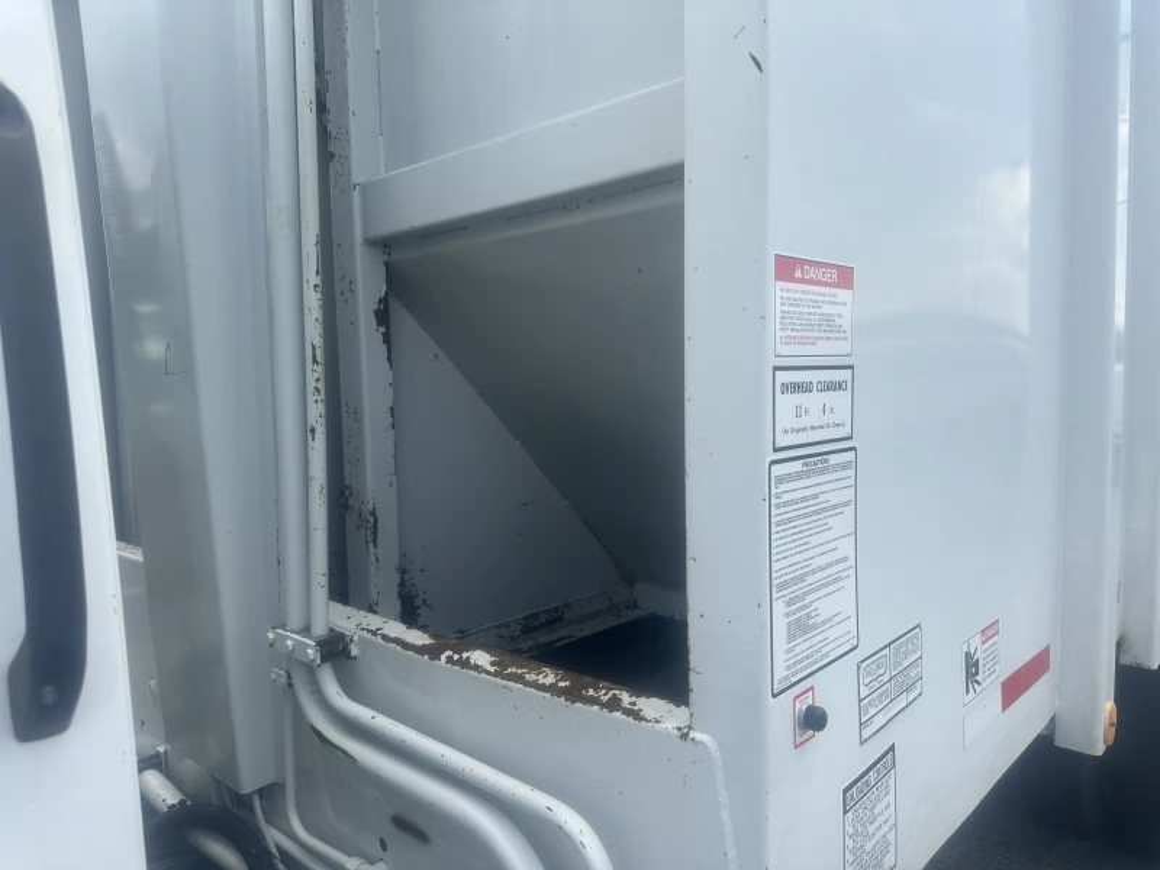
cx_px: 580
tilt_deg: -5.7
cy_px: 435
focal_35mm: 24
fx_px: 804
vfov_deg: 56.8
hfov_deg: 71.6
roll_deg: -0.5
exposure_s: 1/2410
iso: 80
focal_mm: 6.86
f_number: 1.78
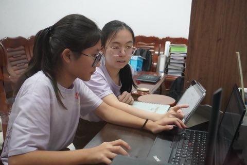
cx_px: 124
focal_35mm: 38
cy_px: 82
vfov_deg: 35.5
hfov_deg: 51.3
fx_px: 257
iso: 6400
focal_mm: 25
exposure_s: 1/40
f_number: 4.5
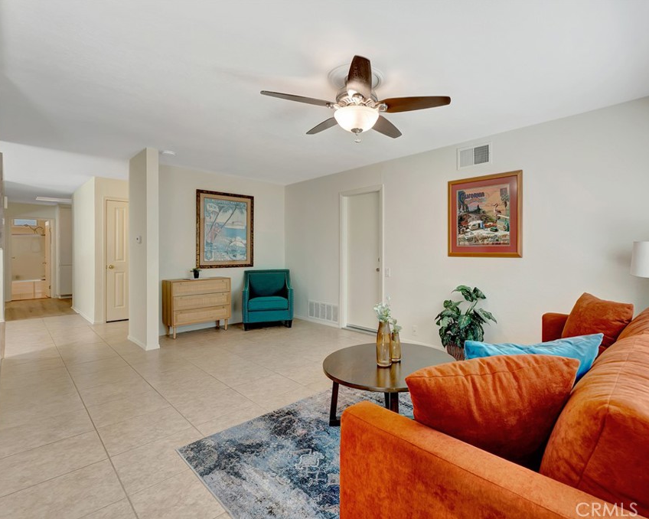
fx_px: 326
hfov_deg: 89.0
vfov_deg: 77.0
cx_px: 375
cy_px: 260
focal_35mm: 17
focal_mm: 10
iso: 100
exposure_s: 1/15
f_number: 5.6
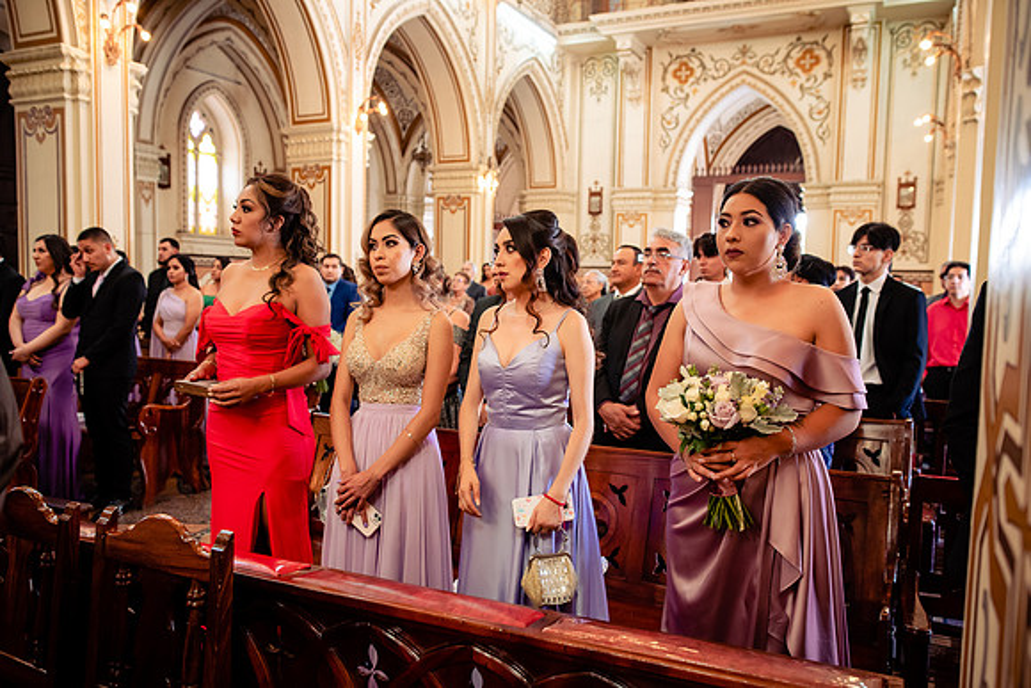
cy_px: 344
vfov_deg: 46.4
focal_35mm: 28
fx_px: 802
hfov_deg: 65.5
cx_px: 516
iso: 1250
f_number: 3.2
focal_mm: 28
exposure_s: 1/100
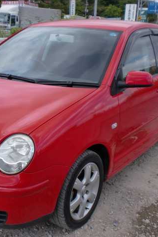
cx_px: 38
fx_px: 322
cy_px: 118
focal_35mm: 49
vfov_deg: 40.3
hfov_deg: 27.1
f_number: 3.1
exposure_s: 1/640
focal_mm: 6.3
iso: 64
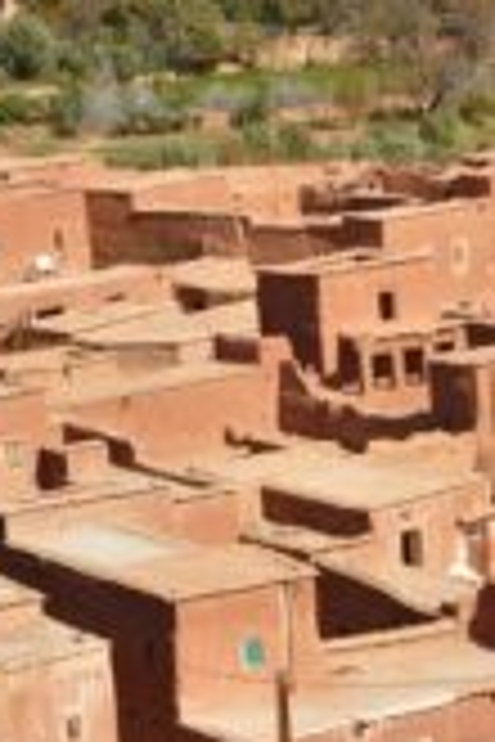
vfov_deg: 11.8
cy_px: 250
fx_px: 3588
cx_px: 729
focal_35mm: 174
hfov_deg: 7.8
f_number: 10
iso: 200
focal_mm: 40
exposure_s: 1/400
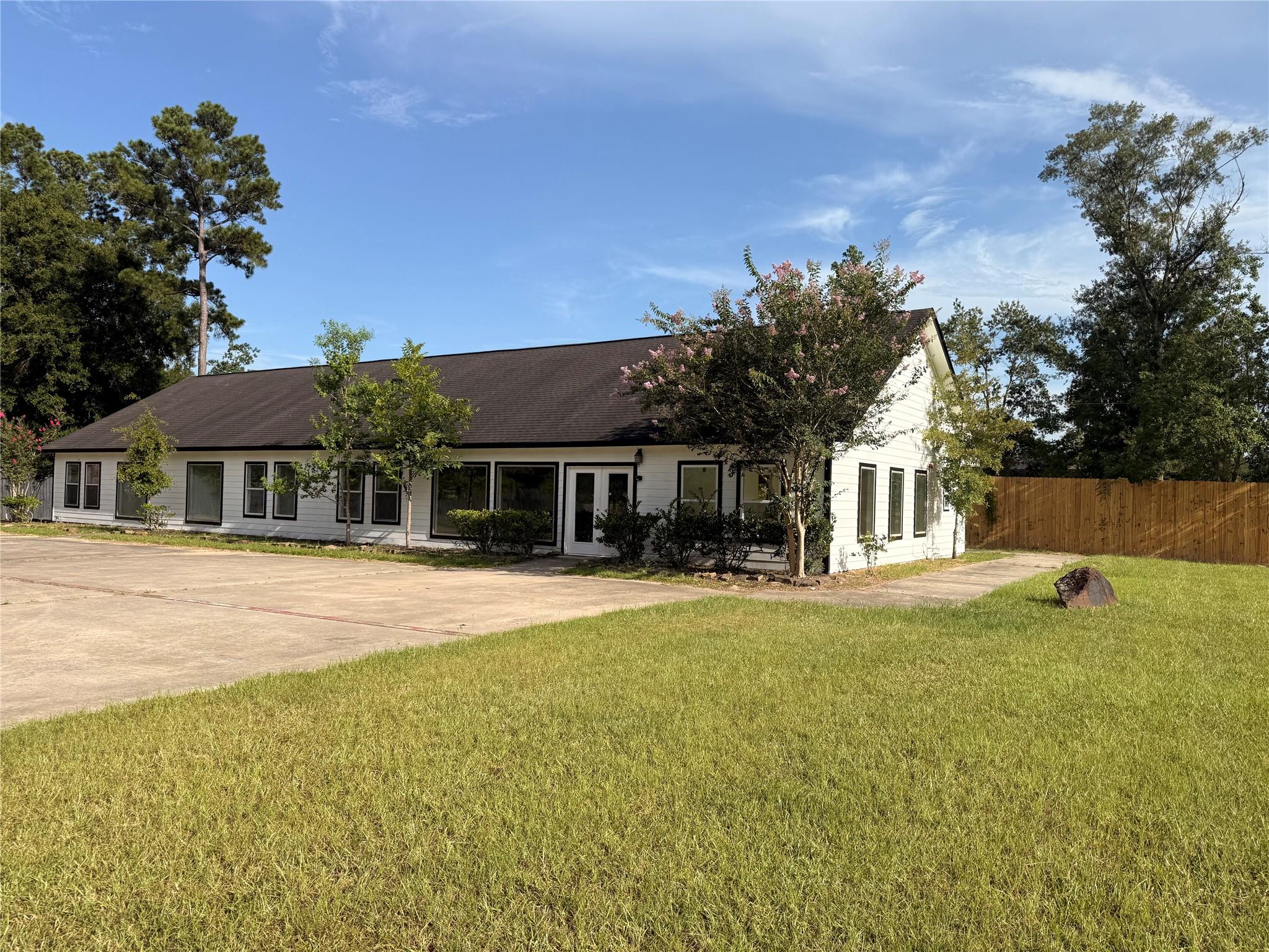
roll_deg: -1.7
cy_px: 476
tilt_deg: +1.0
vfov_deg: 56.8
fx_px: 880
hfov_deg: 71.6
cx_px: 634
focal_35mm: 24
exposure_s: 1/4405
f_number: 1.78
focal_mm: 6.76
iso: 80
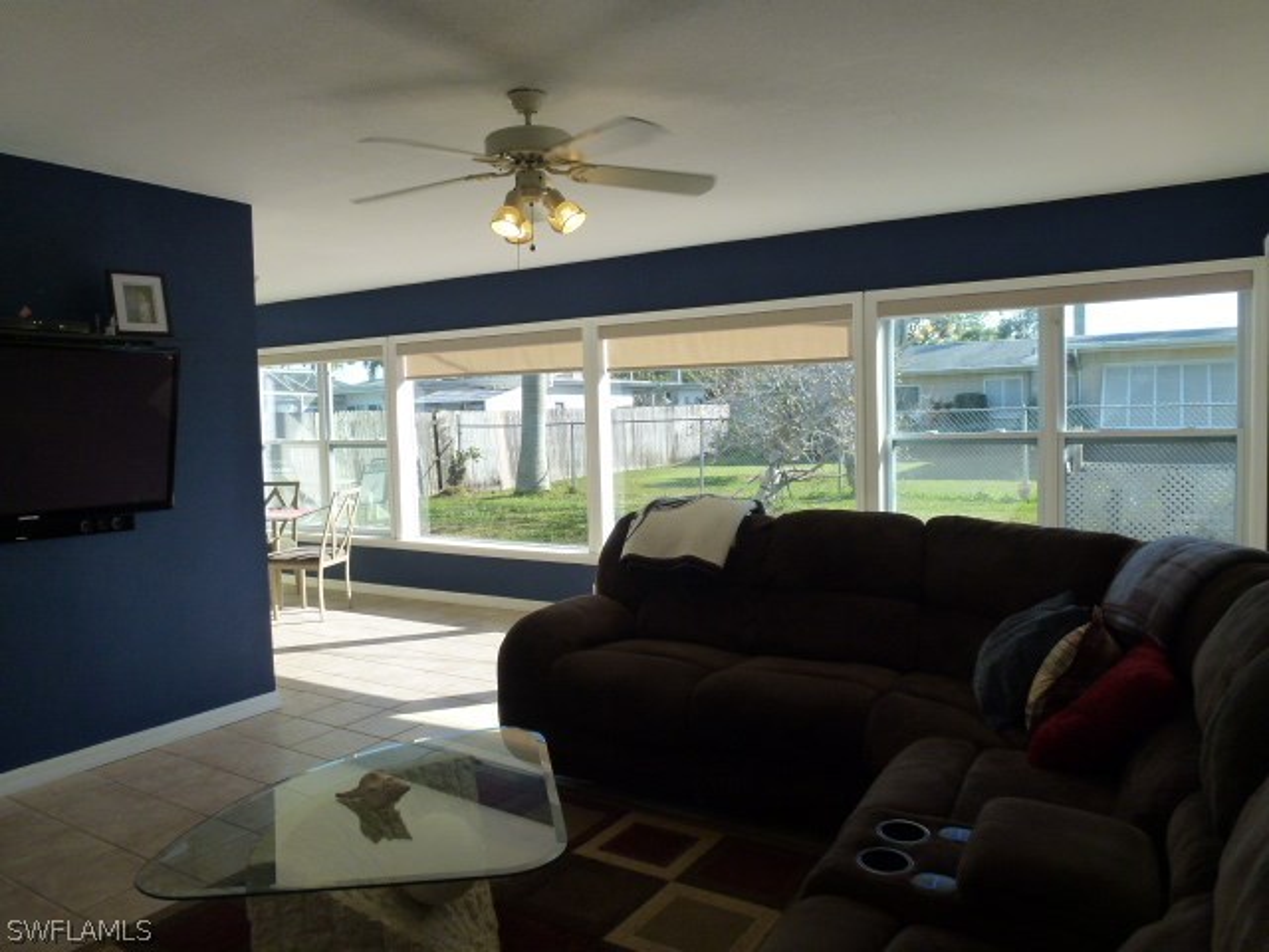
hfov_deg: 71.6
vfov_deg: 56.8
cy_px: 476
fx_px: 880
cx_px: 634
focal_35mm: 24
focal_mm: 4.3
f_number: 4
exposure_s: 1/125
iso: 160
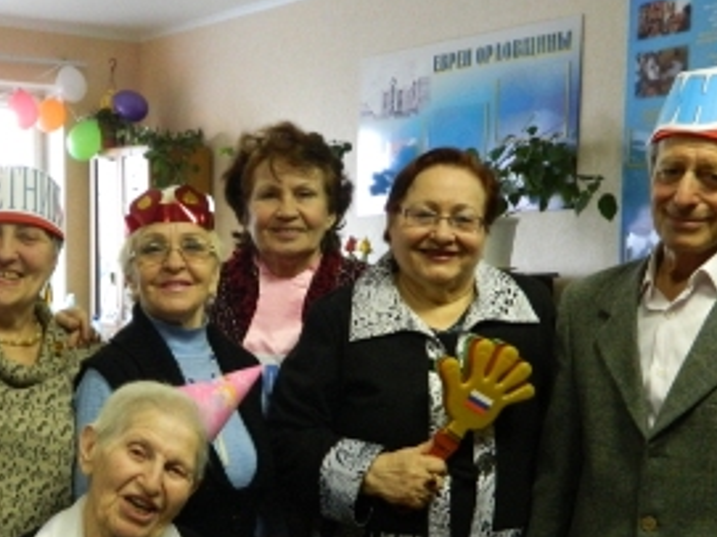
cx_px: 235
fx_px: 1284
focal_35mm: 62
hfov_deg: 31.0
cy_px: 429
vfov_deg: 23.3
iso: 400
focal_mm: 6.2
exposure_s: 1/30
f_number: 3.3
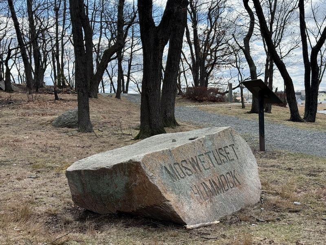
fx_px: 452
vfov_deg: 30.3
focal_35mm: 48
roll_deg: +1.7
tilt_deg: -1.4
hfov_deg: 39.7
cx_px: 163
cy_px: 122
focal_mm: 6.76
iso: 80
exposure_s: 1/2667
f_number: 1.78
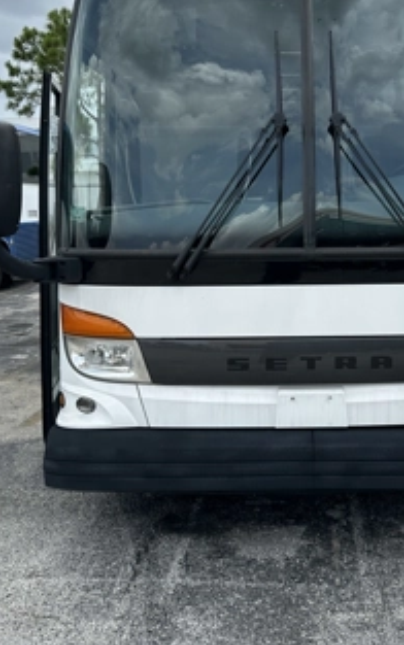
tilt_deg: -1.3
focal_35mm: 39
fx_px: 686
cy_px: 208
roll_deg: +0.6
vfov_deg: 49.4
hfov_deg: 32.2
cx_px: 299
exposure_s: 1/3717
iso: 80
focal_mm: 6.86
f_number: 1.78
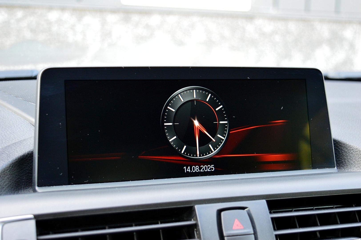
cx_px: 180
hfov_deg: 36.9
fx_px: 541
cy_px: 120
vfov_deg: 25.0
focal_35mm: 54
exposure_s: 1/50
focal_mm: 36
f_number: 4.8
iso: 800
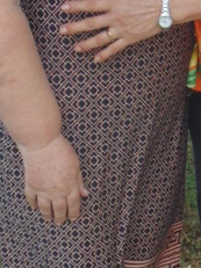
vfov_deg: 17.6
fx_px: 860
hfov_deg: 13.1
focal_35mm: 111
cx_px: 227
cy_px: 53
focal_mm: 4.5
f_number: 3
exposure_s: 1/160
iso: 80
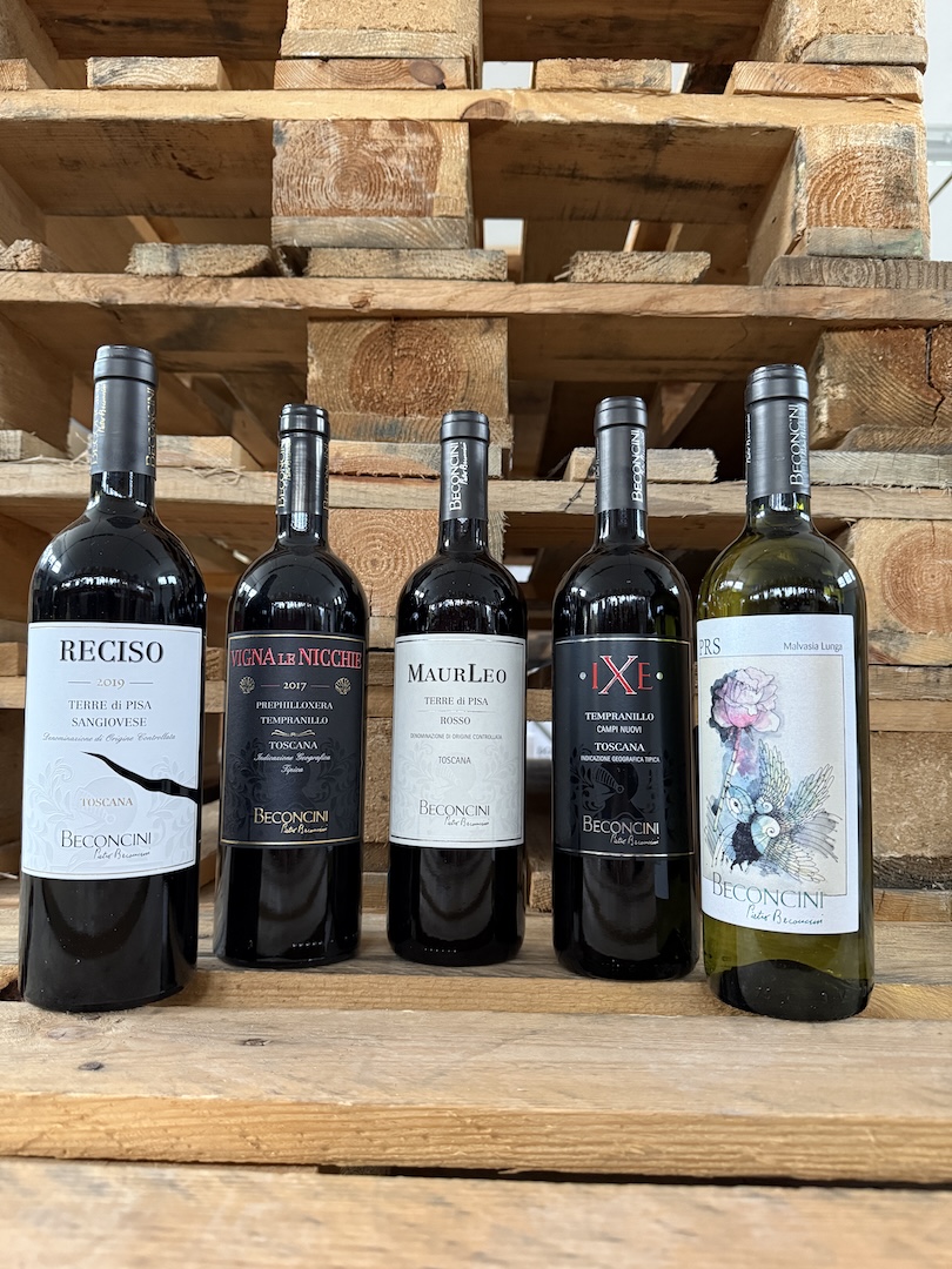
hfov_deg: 56.8
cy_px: 634
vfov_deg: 71.6
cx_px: 476
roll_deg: -0.4
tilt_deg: +3.3
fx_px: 880
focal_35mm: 24
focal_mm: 6.76
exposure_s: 1/60
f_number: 1.78
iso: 640
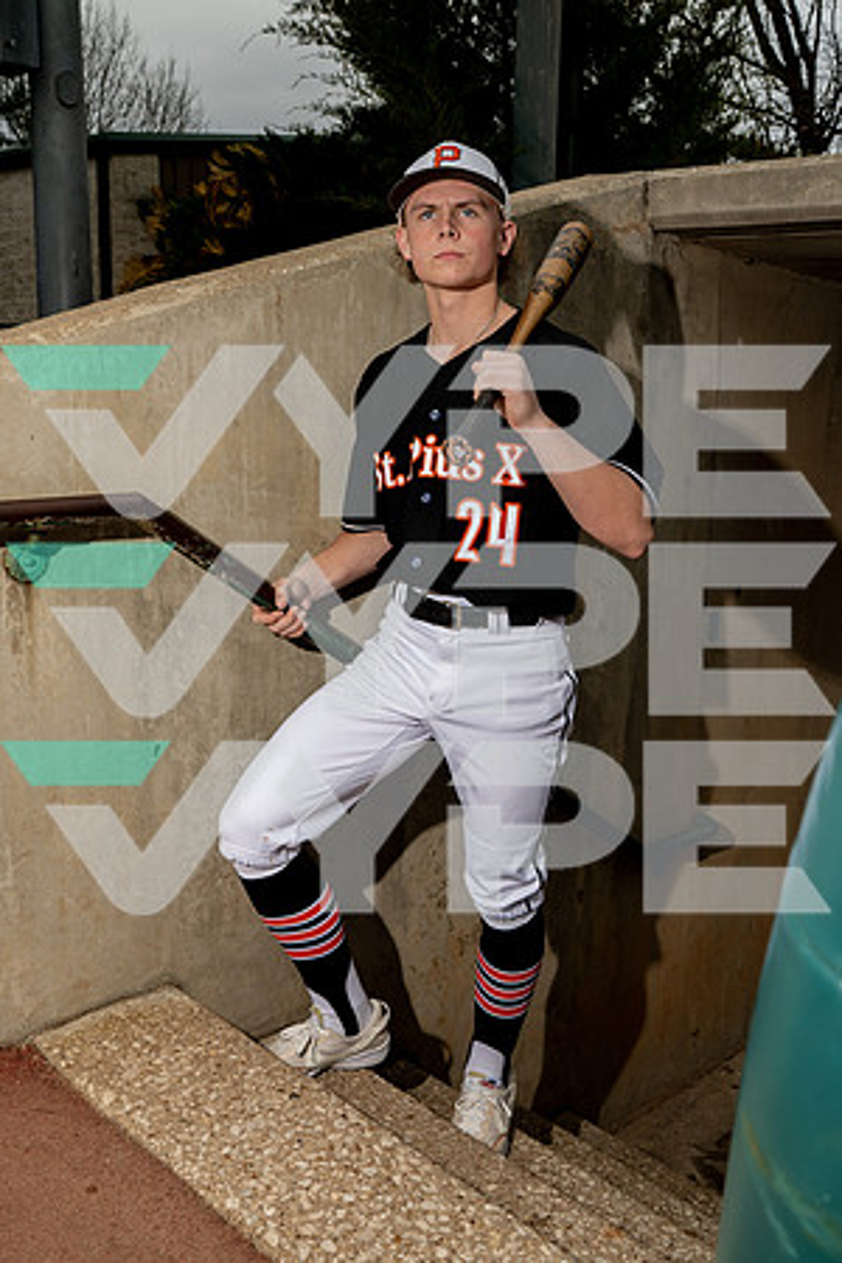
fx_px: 1228
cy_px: 632
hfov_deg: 37.9
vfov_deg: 54.4
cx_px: 421
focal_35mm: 35
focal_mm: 35
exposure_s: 1/250
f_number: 8
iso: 320
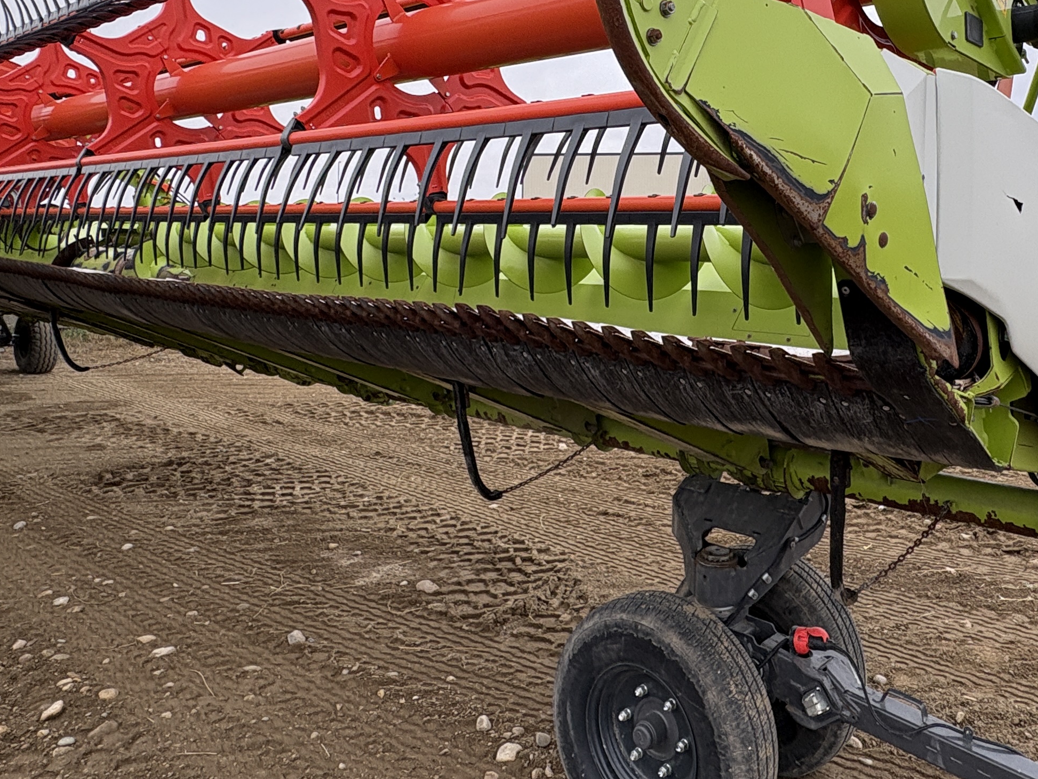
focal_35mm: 29
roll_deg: -0.9
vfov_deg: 46.8
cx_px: 676
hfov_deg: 60.5
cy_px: 213
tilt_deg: +0.8
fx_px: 870
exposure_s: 1/282
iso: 40
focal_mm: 2.22
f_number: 2.2
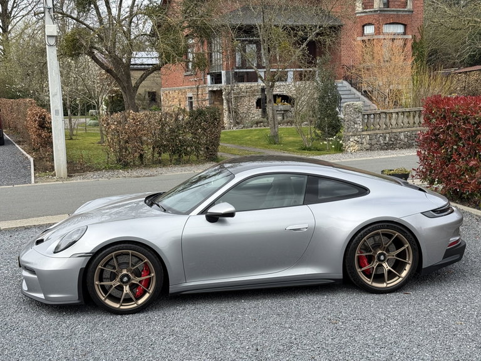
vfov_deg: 30.3
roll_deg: +2.3
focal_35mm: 48
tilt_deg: -6.5
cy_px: 180
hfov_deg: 39.7
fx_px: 667
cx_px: 240
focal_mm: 6.76
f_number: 1.78
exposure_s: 1/2273
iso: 64
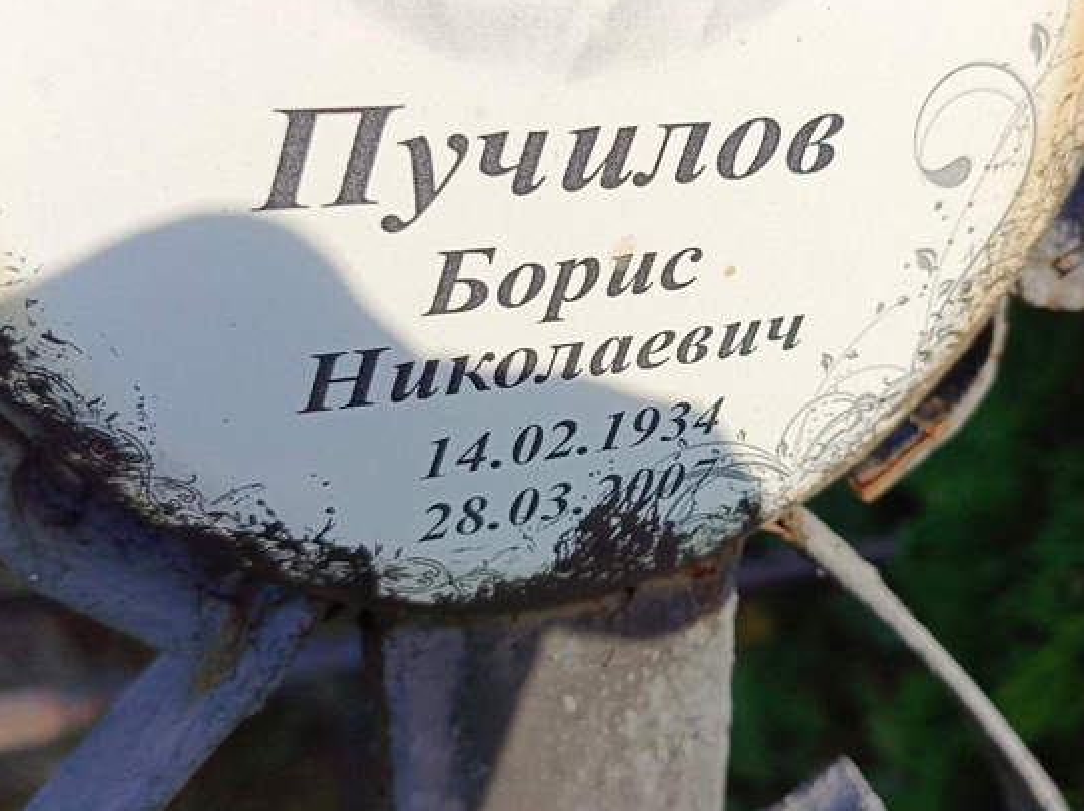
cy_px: 386
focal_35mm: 37
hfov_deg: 49.5
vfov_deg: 38.6
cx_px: 701
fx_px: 1158
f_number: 1.69
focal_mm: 4.76
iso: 116
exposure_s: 1/1414
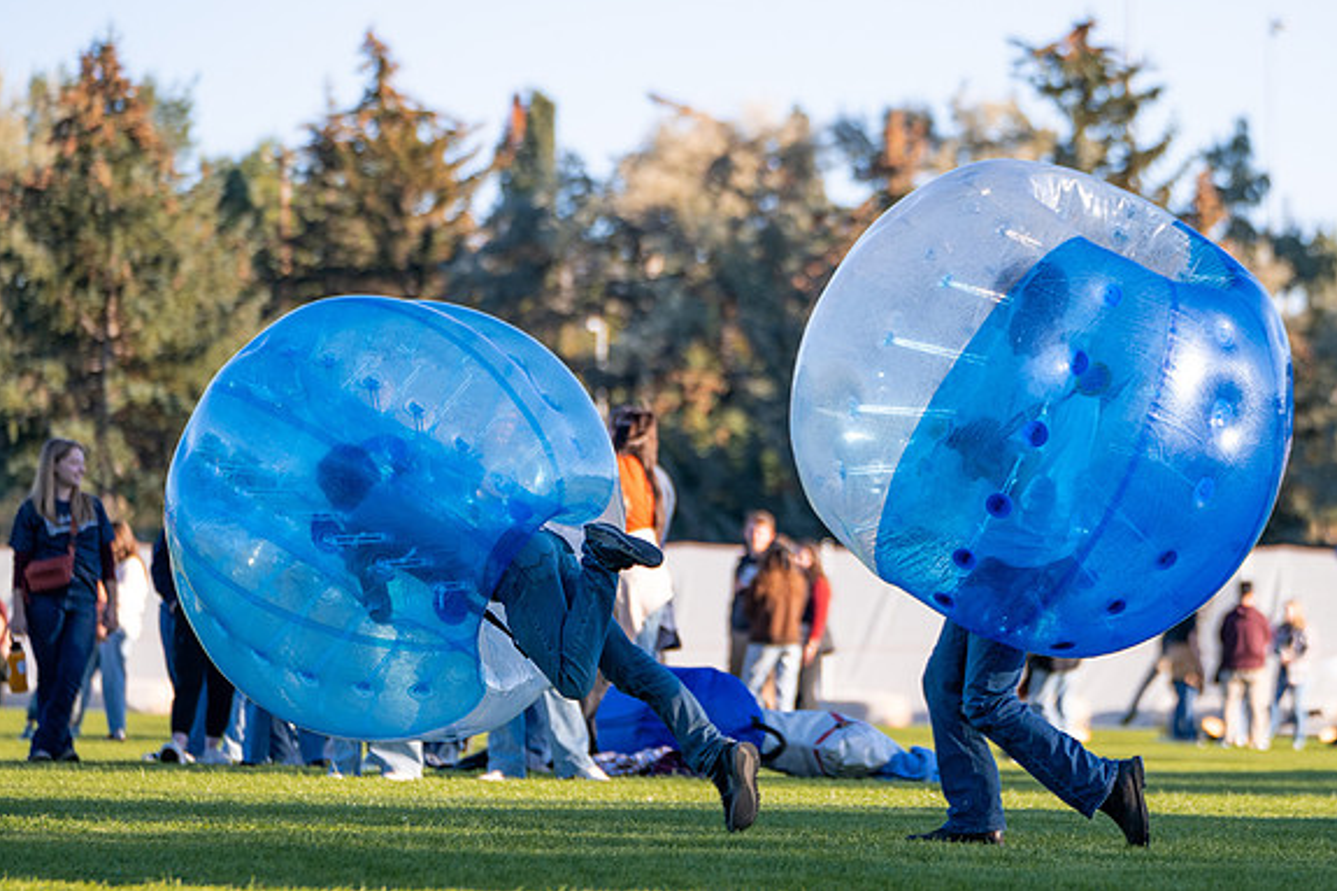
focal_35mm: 196
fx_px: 7277
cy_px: 457
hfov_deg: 10.5
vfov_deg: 7.0
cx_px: 954
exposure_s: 1/1000
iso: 160
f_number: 2.8
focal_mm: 125
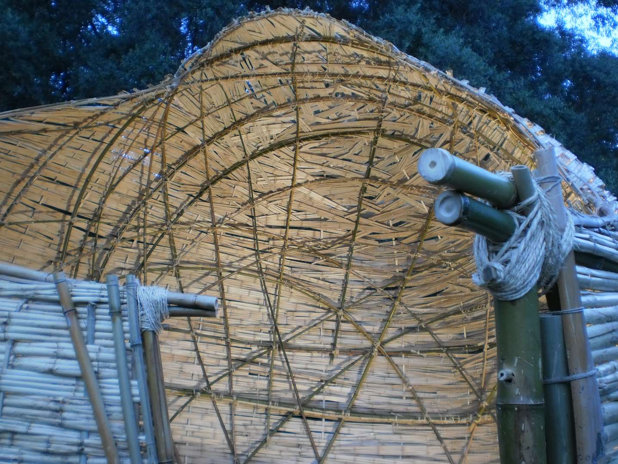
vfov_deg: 35.9
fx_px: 714
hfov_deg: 46.8
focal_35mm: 40
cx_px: 303
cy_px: 217
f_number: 3.1
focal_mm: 6.3
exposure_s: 1/25
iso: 125
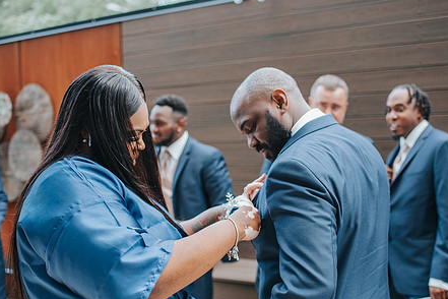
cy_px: 181
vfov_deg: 29.2
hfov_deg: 42.7
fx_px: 572
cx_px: 243
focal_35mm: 46
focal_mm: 35
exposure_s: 1/800
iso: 640
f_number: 2.2
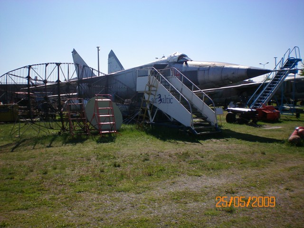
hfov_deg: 49.0
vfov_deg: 37.7
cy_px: 114
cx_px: 152
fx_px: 334
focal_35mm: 38
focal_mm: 6.3
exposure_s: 1/800
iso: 64
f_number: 4.6
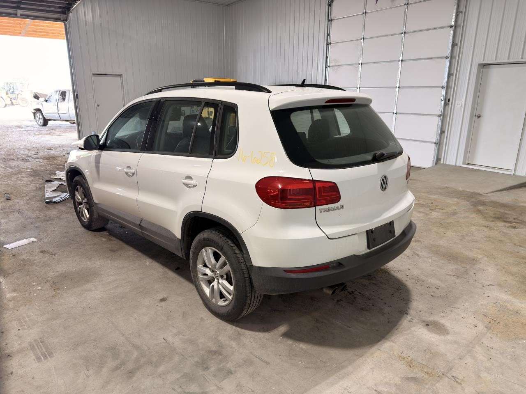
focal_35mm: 24
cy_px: 197
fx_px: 365
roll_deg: -0.6
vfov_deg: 56.8
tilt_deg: -15.6
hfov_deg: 71.6
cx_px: 263
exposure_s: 1/121
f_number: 1.78
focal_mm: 6.76
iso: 80
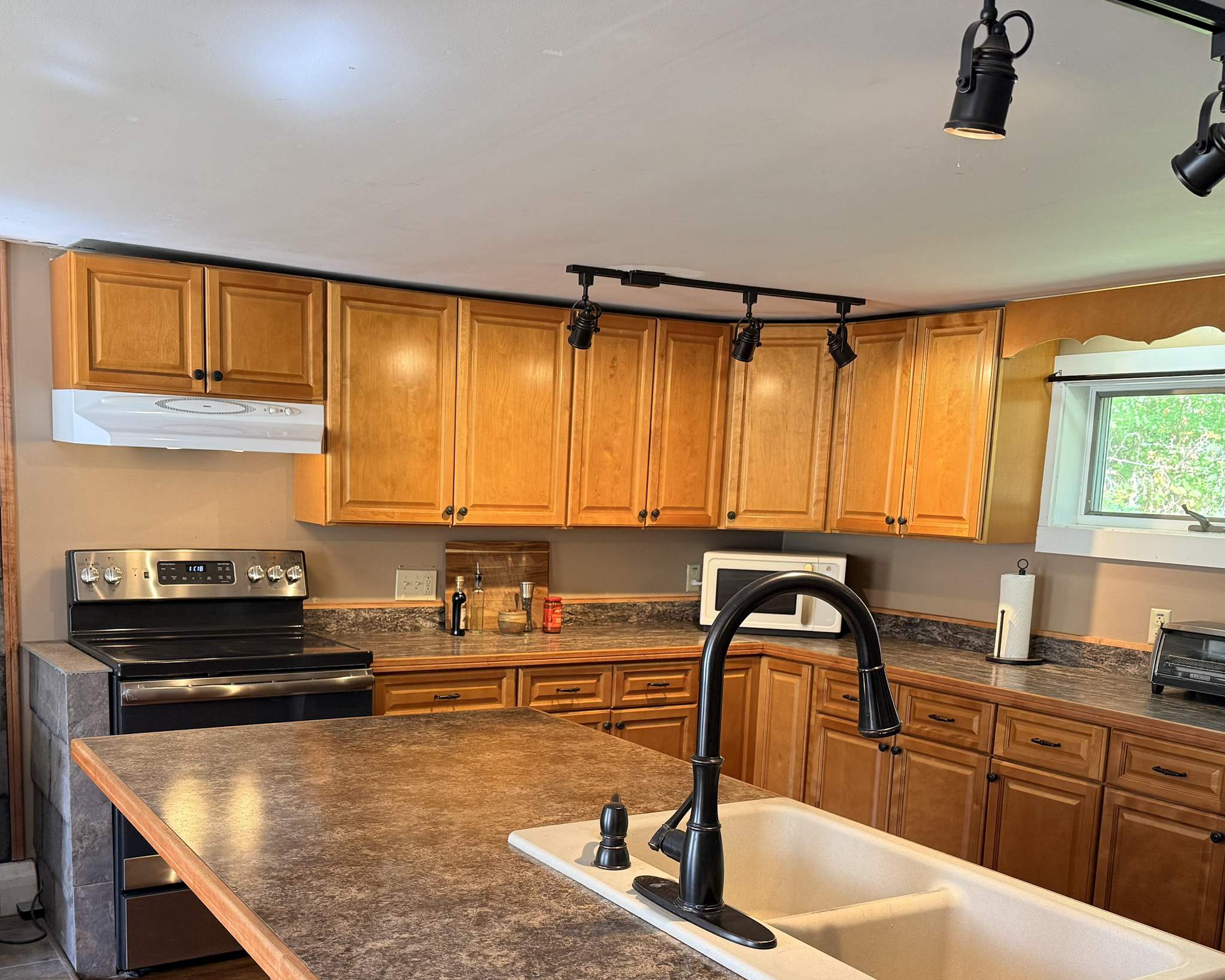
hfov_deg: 51.4
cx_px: 545
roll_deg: -2.3
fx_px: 1269
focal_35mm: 35
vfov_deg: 41.5
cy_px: 683
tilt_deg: -8.6
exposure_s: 1/120
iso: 200
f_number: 1.78
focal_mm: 6.76
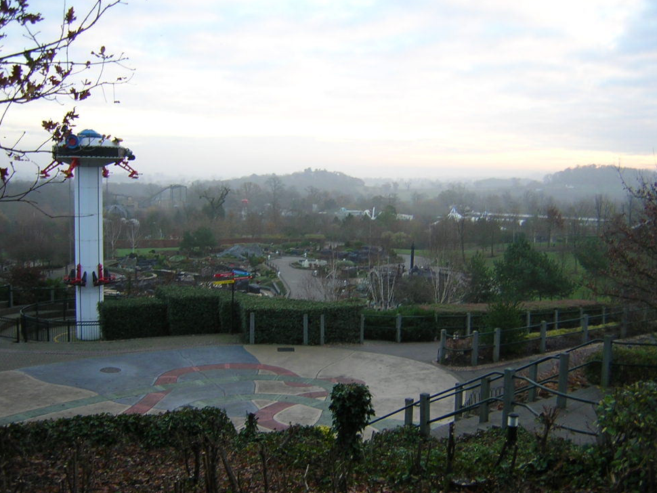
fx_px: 721
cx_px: 345
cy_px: 246
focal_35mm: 38
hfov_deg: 48.9
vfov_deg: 37.7
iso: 100
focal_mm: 4.7
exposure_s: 1/55.1
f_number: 2.6
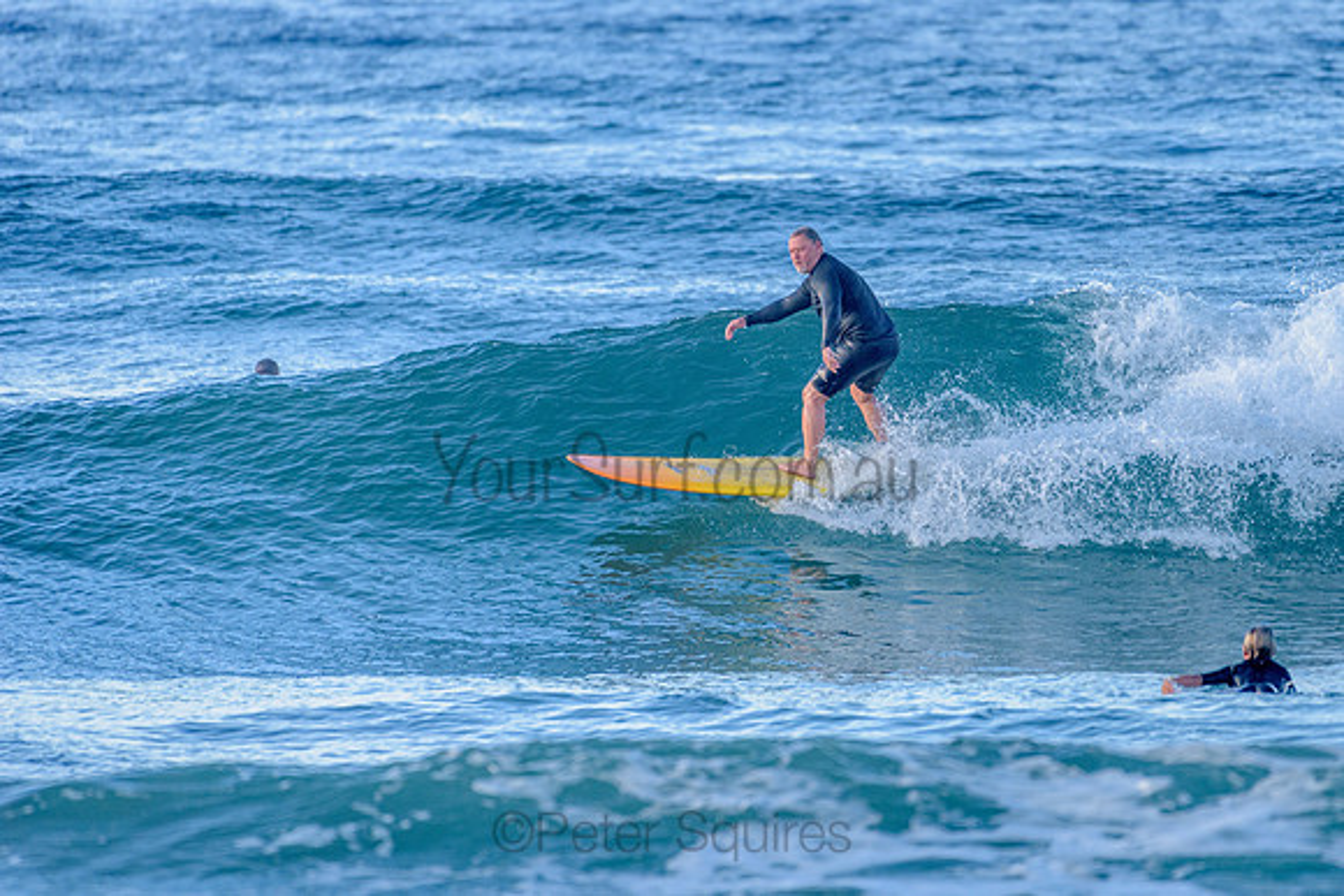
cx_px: 824
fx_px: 22888
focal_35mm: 613
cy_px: 450
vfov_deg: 2.2
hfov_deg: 3.4
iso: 560
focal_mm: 500
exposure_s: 1/1250
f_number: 5.6
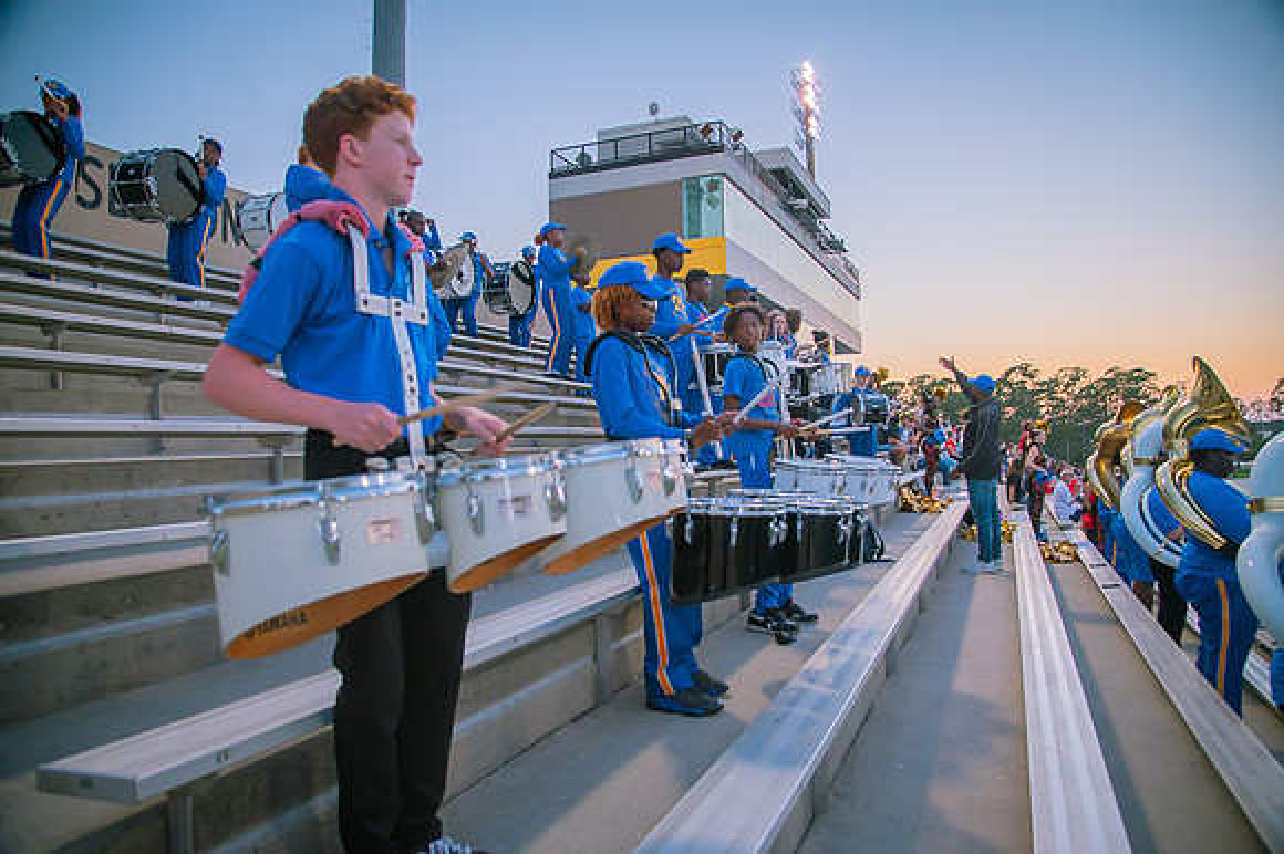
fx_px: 855
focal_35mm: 24
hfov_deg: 73.8
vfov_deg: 53.1
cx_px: 642
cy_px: 427
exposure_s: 1/250
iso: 800
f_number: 4
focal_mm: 24
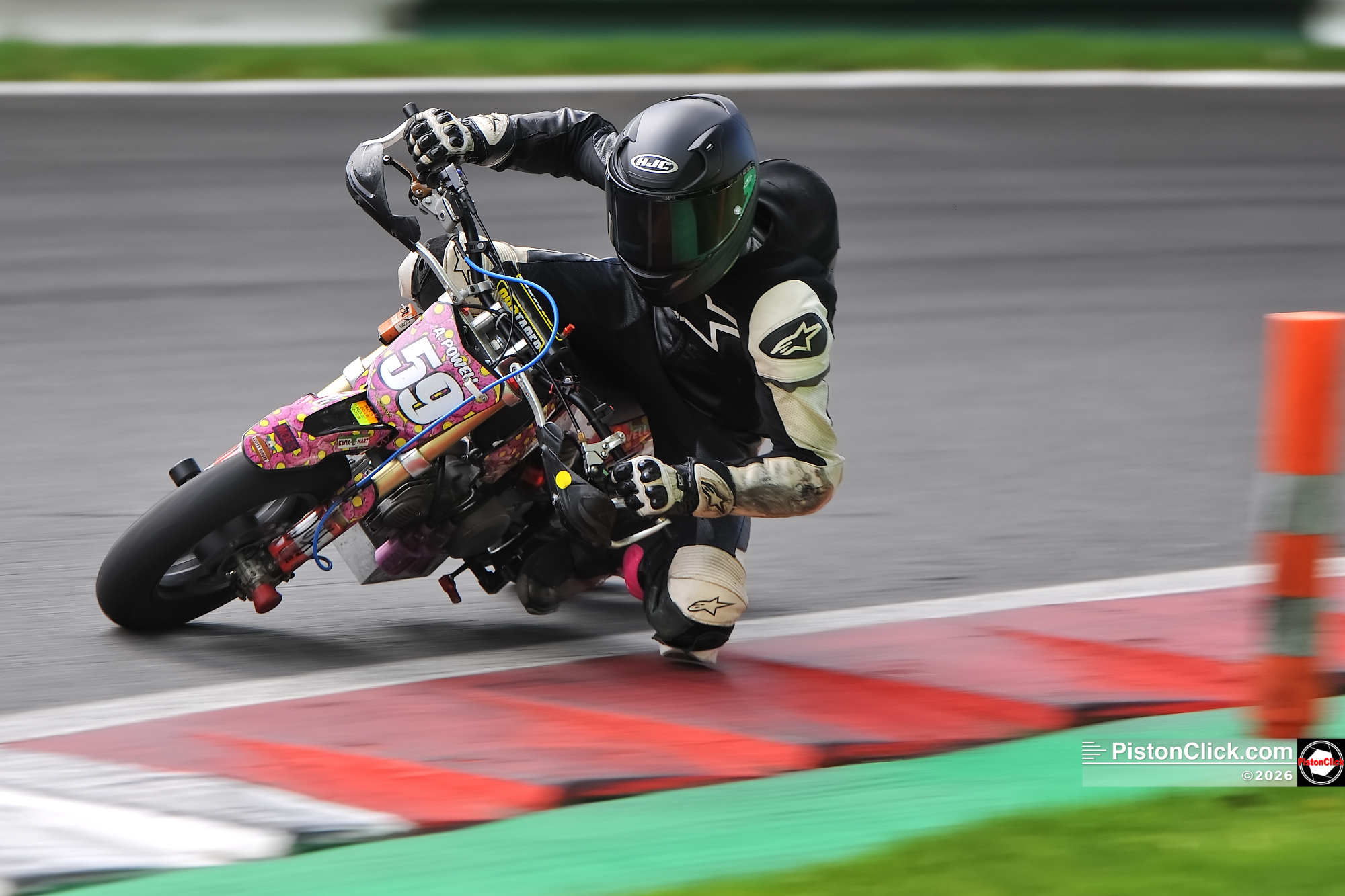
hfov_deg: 10.3
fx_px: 7471
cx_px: 672
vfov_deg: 6.9
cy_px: 448
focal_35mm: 200
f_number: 2.8
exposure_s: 1/200
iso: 220
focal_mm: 200
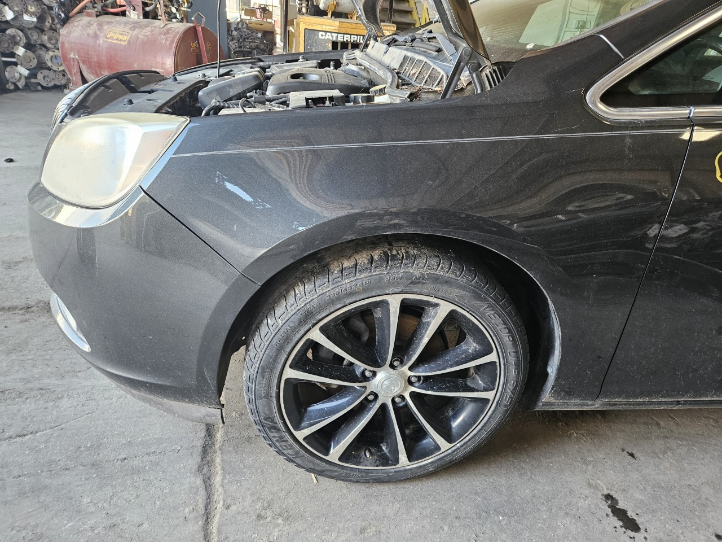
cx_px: 361
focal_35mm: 23
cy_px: 271
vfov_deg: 58.9
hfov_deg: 73.9
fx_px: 480
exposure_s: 1/120
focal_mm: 5.4
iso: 320
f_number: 1.8
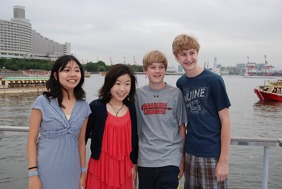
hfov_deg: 46.4
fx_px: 329
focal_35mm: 42
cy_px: 94
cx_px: 141
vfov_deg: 32.0
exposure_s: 1/60
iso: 250
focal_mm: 28
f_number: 4
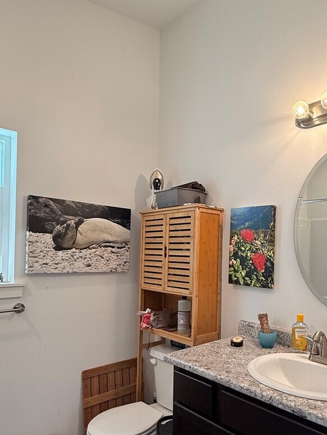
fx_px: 327
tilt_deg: +1.1
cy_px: 253
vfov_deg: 66.8
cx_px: 222
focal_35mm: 26
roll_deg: -1.2
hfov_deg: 51.9
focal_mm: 2.22
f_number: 2.2
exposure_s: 1/120
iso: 125
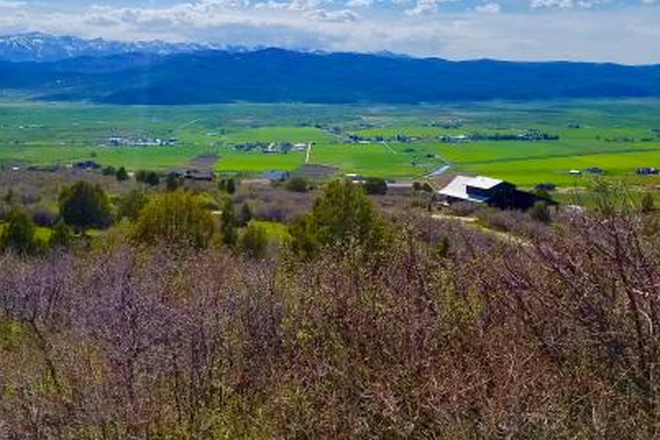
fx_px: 788
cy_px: 102
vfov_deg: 30.6
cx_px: 332
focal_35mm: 43
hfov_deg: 45.4
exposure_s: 1/6016
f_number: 1.7
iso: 50
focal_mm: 4.2
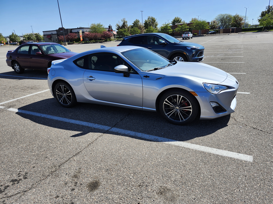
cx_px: 136
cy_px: 102
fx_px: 181
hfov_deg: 73.9
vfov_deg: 58.9
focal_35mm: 23
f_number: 1.8
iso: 25
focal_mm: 5.54
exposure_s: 1/1554
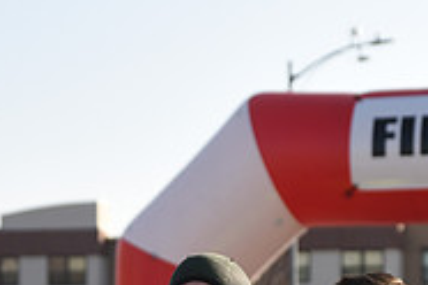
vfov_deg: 8.3
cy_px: 442
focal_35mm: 162
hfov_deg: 12.7
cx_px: 304
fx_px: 1926
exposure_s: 1/1250
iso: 100
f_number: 2.8
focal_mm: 52
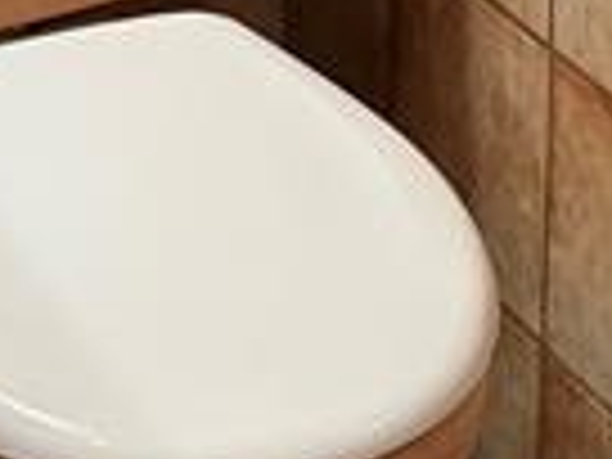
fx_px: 3200
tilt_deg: -8.4
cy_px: -994
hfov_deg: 10.9
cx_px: 230
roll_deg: -0.3
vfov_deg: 7.2
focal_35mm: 181
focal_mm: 6.76
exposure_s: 1/60
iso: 250
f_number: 1.78
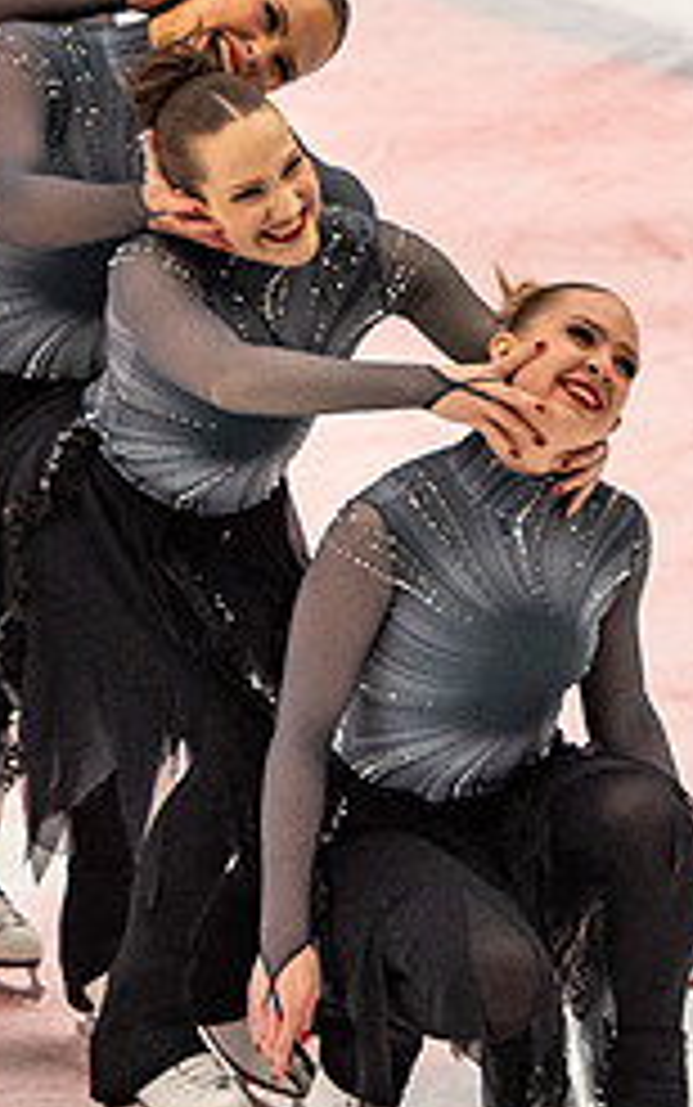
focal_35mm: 585
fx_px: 17657
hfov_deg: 2.2
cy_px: 411
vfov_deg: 3.6
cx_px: 209
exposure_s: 1/500
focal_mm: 122
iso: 800
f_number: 4
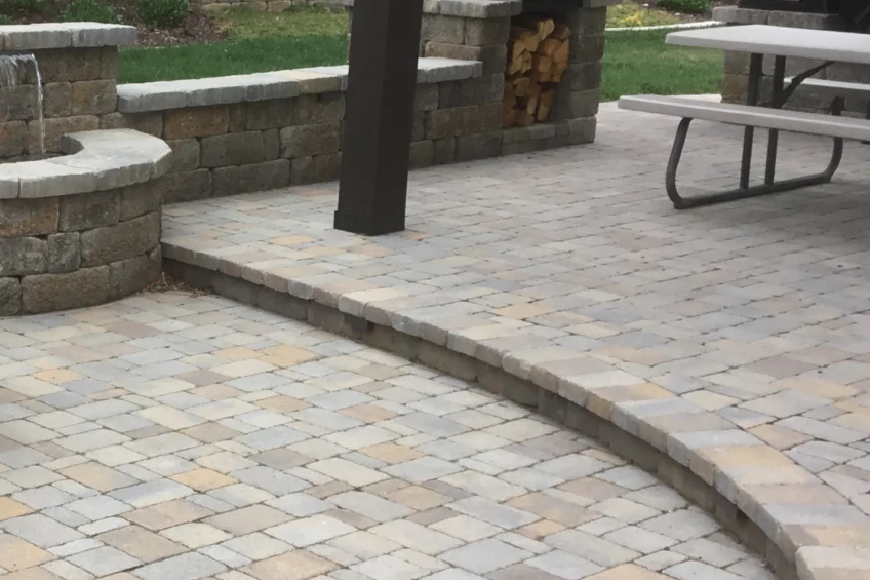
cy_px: 310
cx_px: 64
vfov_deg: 18.7
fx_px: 1764
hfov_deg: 26.6
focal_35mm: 73
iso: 25
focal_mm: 3.3
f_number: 2.4
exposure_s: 1/140
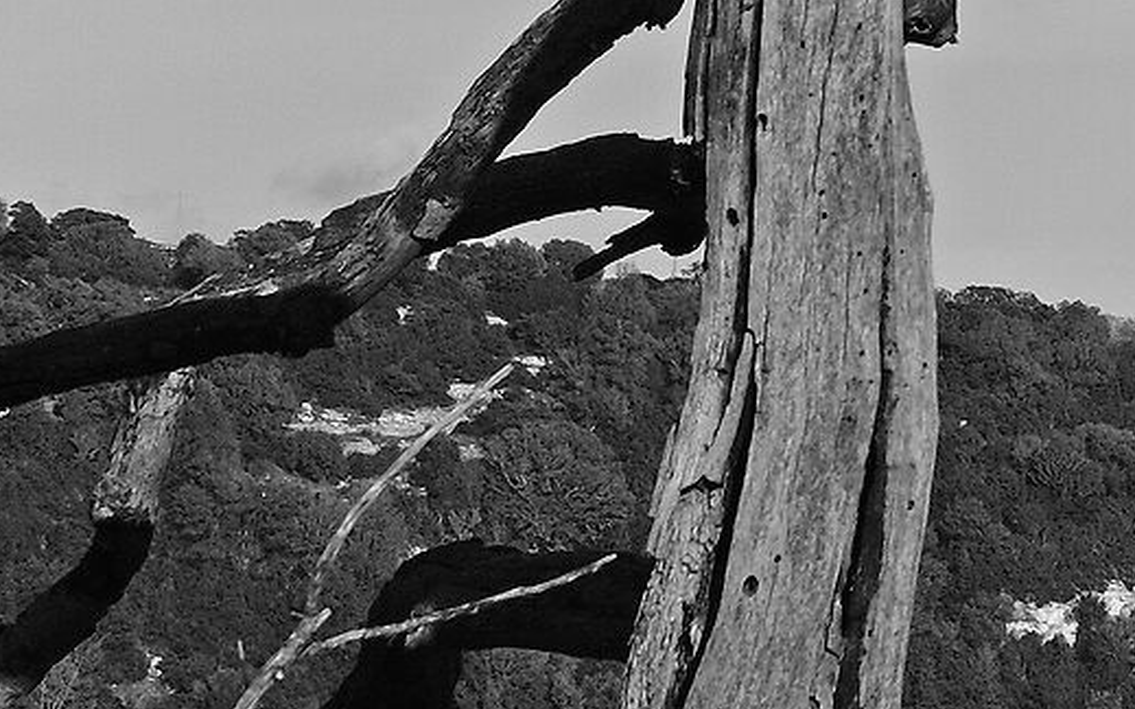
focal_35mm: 250
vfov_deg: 5.2
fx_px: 7731
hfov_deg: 7.9
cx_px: 2452
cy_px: -90
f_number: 10
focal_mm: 35
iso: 100
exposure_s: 1/200
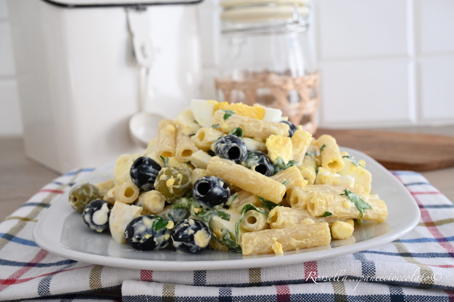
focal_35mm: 39
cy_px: 151
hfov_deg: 49.6
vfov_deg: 34.2
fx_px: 491
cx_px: 227
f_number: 6.3
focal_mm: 26.5
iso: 125
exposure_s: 1/30
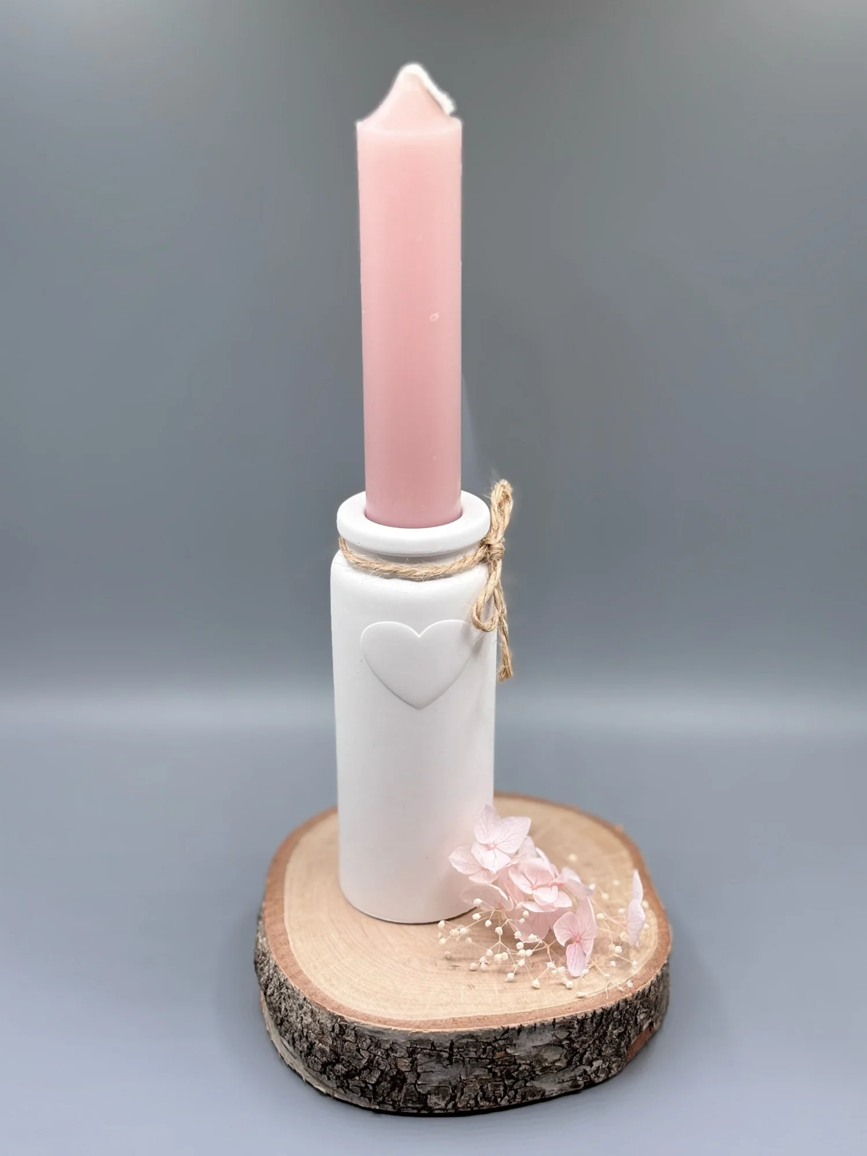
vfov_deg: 36.8
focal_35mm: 52
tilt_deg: -24.2
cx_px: 434
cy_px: 578
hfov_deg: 28.0
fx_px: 1737
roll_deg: -0.1
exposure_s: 1/608
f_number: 1.6
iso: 32
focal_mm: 5.96
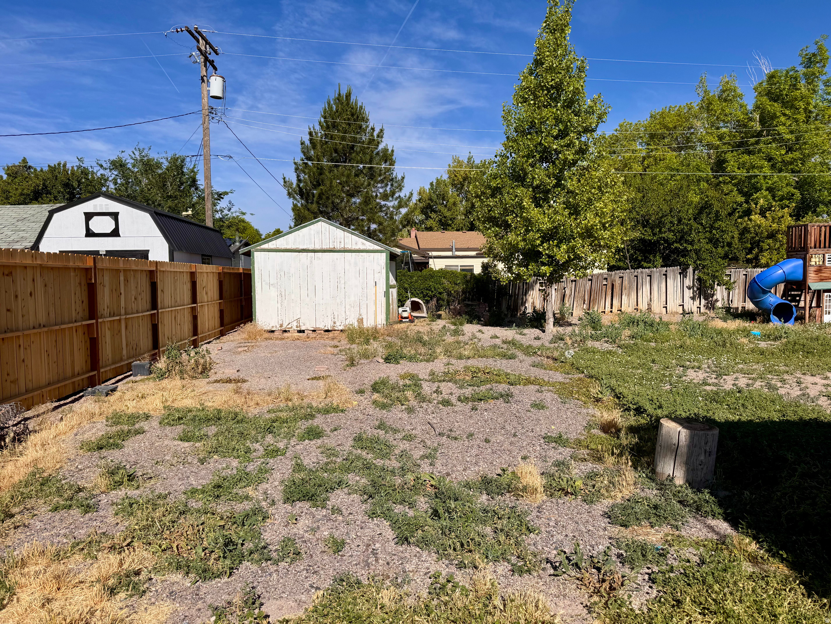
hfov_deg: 71.6
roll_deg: +1.3
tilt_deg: -3.7
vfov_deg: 56.8
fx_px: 576
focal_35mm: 24
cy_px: 312
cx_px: 416
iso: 80
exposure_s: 1/7092
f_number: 1.78
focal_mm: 6.76
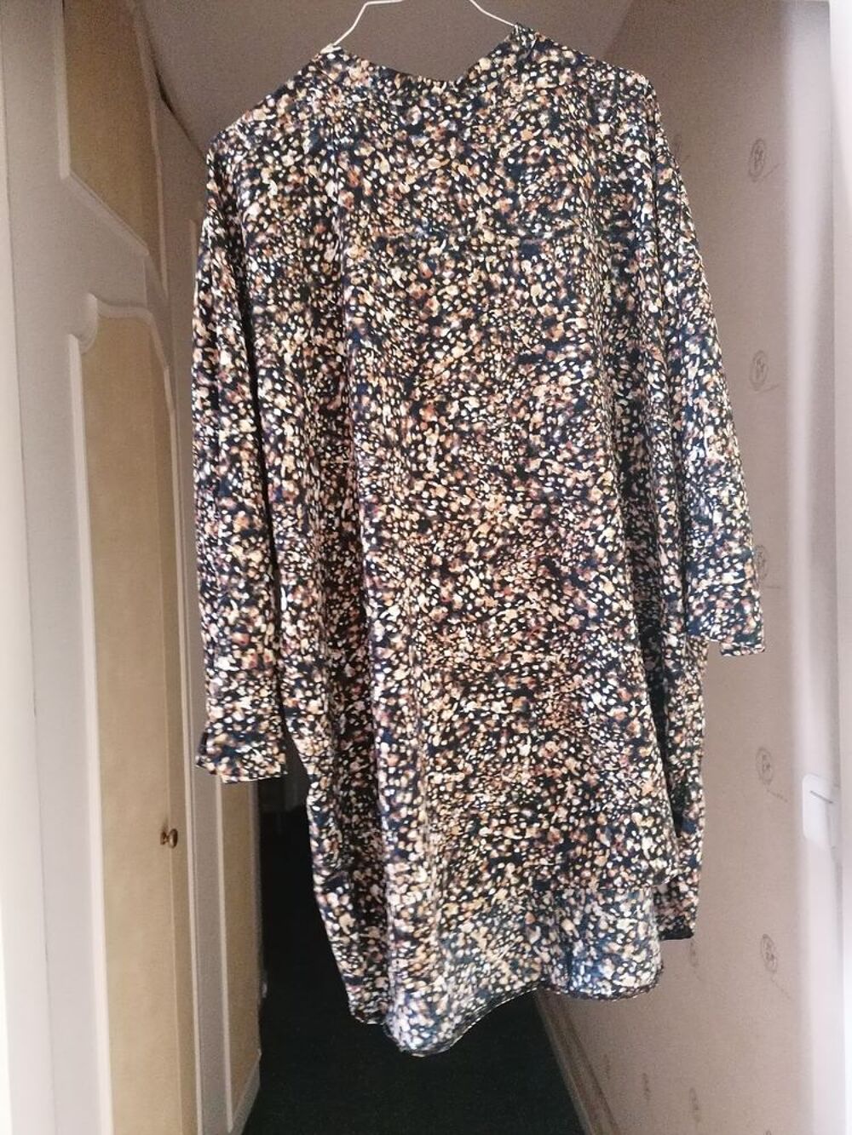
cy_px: 568
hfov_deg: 51.4
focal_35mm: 27
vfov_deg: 65.3
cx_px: 426
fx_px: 886
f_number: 1.8
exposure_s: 1/16.7
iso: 1250
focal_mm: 4.75
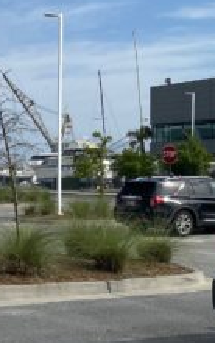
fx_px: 561
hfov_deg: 18.3
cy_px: 184
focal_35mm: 60
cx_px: -142
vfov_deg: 34.0
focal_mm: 4.25
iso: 32
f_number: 1.8
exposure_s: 1/4274
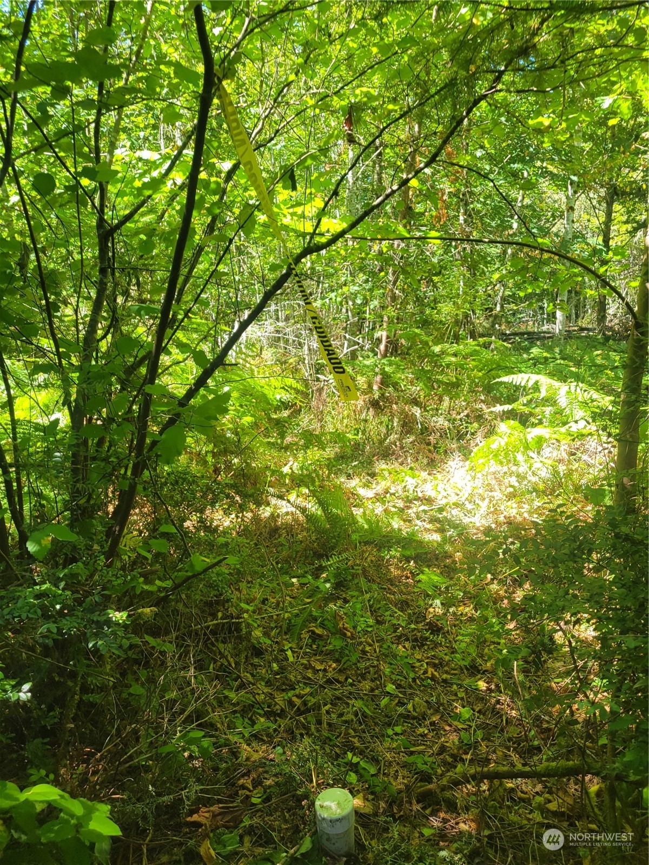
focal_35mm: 26
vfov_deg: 67.3
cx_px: 324
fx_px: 650
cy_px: 432
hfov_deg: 53.1
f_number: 1.8
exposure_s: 1/162
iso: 40
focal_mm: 5.4
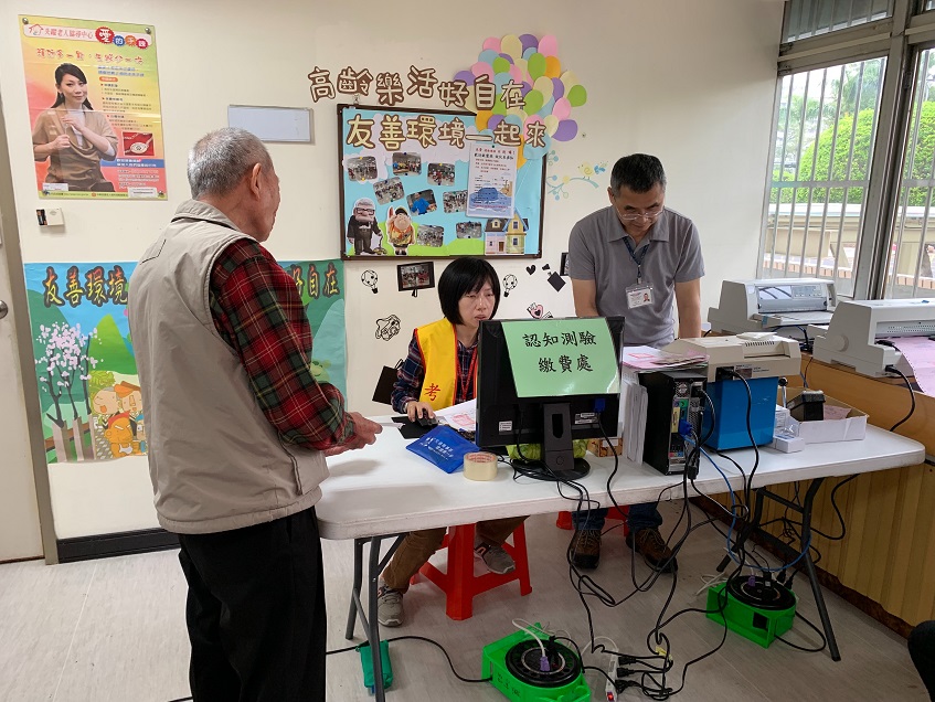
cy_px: 351
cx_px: 468
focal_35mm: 26
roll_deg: -0.9
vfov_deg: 53.1
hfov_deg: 67.3
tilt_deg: -13.4
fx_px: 703
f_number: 1.8
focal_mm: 4.25
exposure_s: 1/60
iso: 80
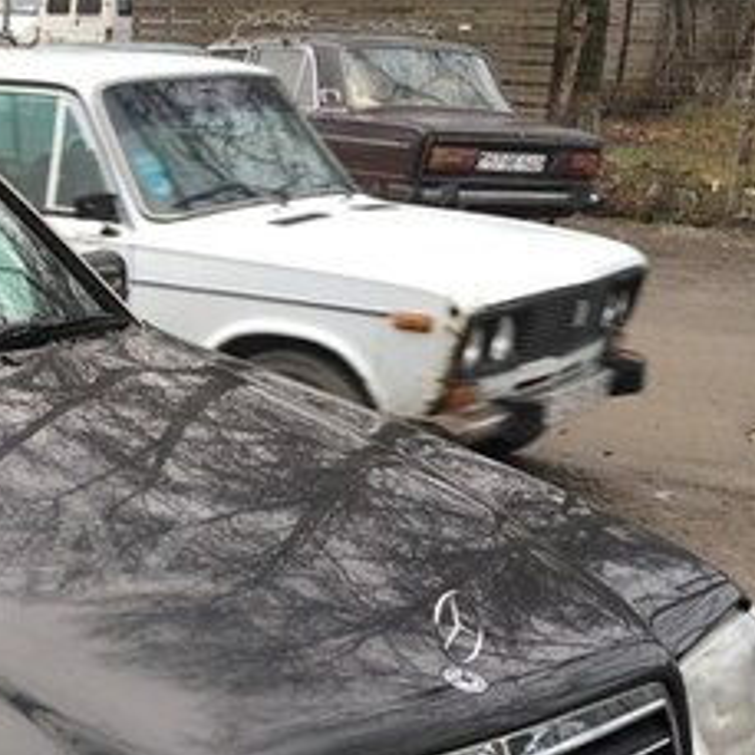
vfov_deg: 23.2
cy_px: 542
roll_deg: -0.9
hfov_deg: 21.8
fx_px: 1826
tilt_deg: -15.3
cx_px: -125
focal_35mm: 74
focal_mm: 4.15
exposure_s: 1/116
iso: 25
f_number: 2.2
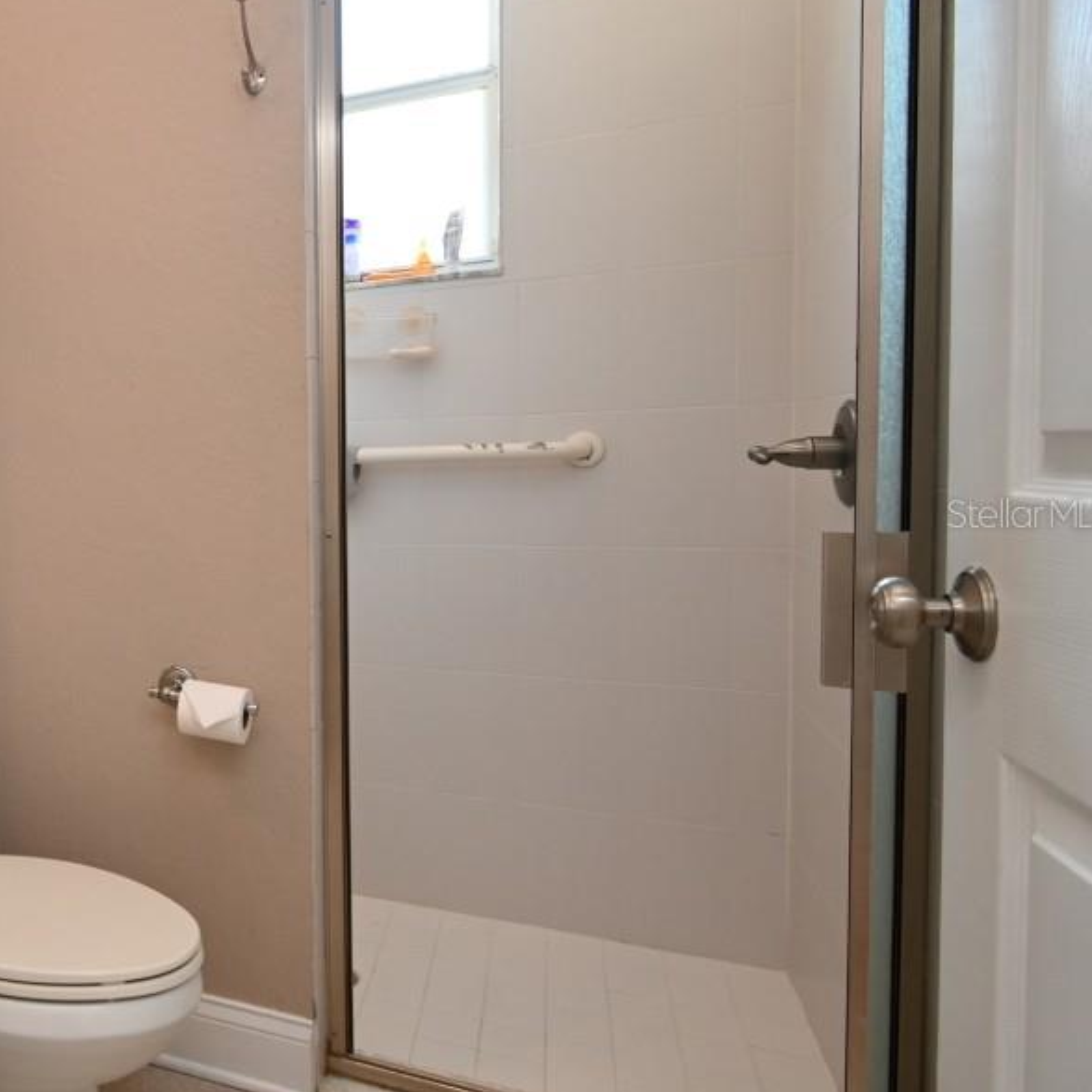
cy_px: 513
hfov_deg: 49.9
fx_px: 928
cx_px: 7
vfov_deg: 60.9
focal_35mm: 26
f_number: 4.5
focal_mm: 10
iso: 640
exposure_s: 1/60
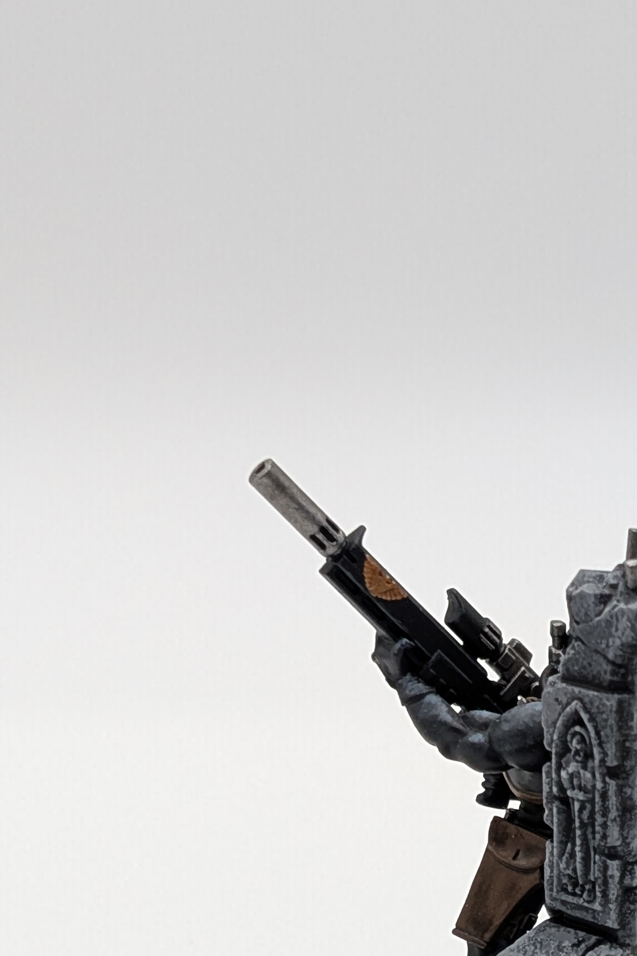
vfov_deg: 17.9
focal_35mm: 112
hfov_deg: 12.2
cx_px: 548
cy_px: 907
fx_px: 2973
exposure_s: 1/101
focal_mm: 6.9
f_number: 1.68
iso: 52
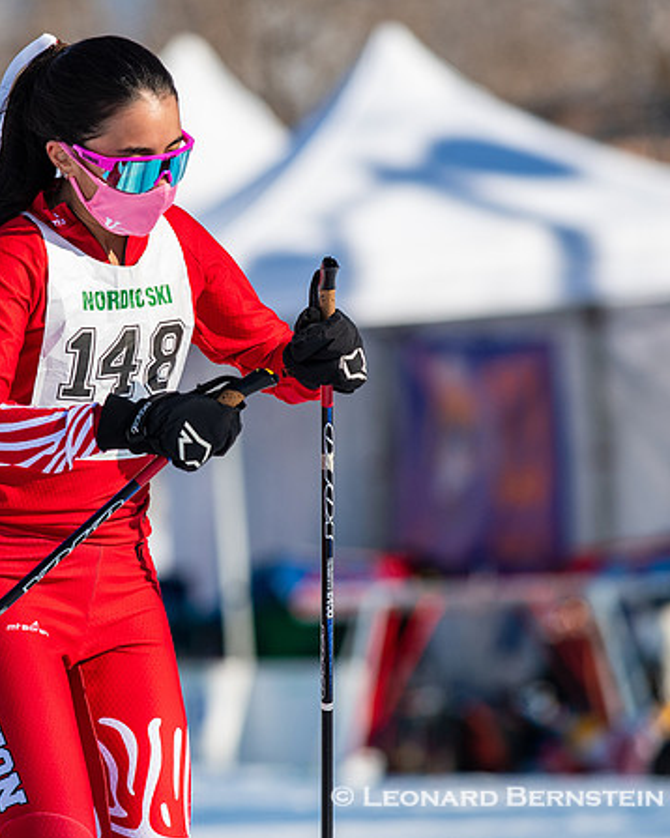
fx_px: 15800
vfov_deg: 3.0
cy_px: 419
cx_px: 191
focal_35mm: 637
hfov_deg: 2.4
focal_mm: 300
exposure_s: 1/2000
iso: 400
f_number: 5
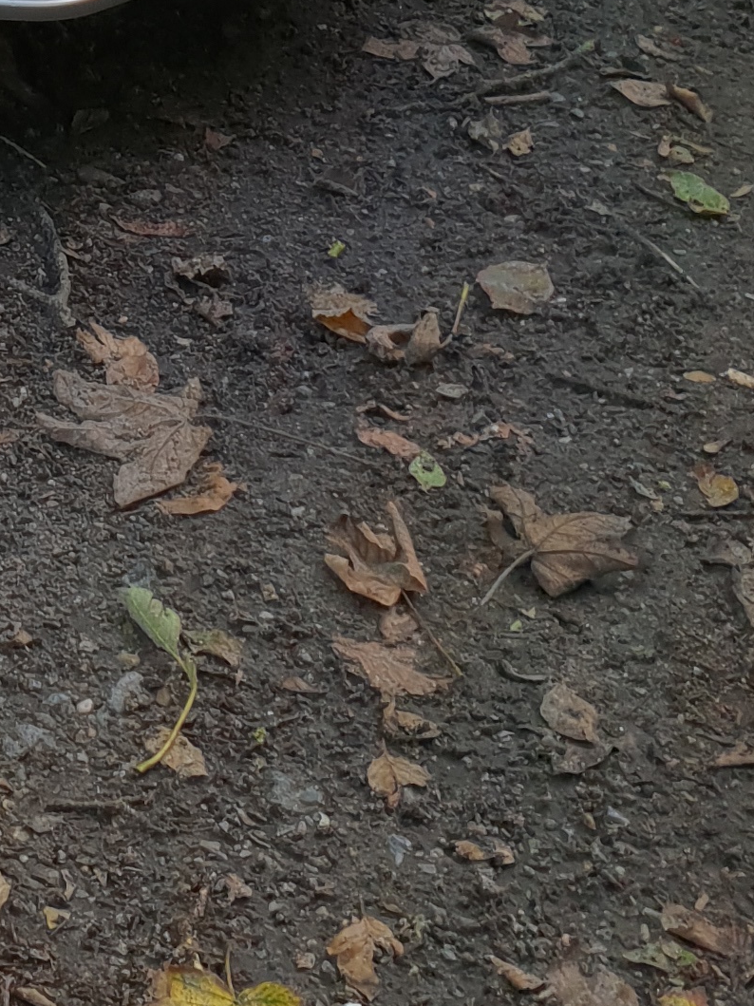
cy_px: -501
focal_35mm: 99
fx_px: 2876
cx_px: -512
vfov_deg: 17.8
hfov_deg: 13.7
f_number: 2.4
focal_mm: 4.3
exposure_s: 1/50
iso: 64
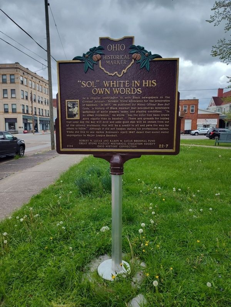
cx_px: 116
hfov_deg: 58.9
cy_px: 154
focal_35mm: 23
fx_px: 205
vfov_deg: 73.9
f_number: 1.8
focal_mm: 5.56
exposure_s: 1/810
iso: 100
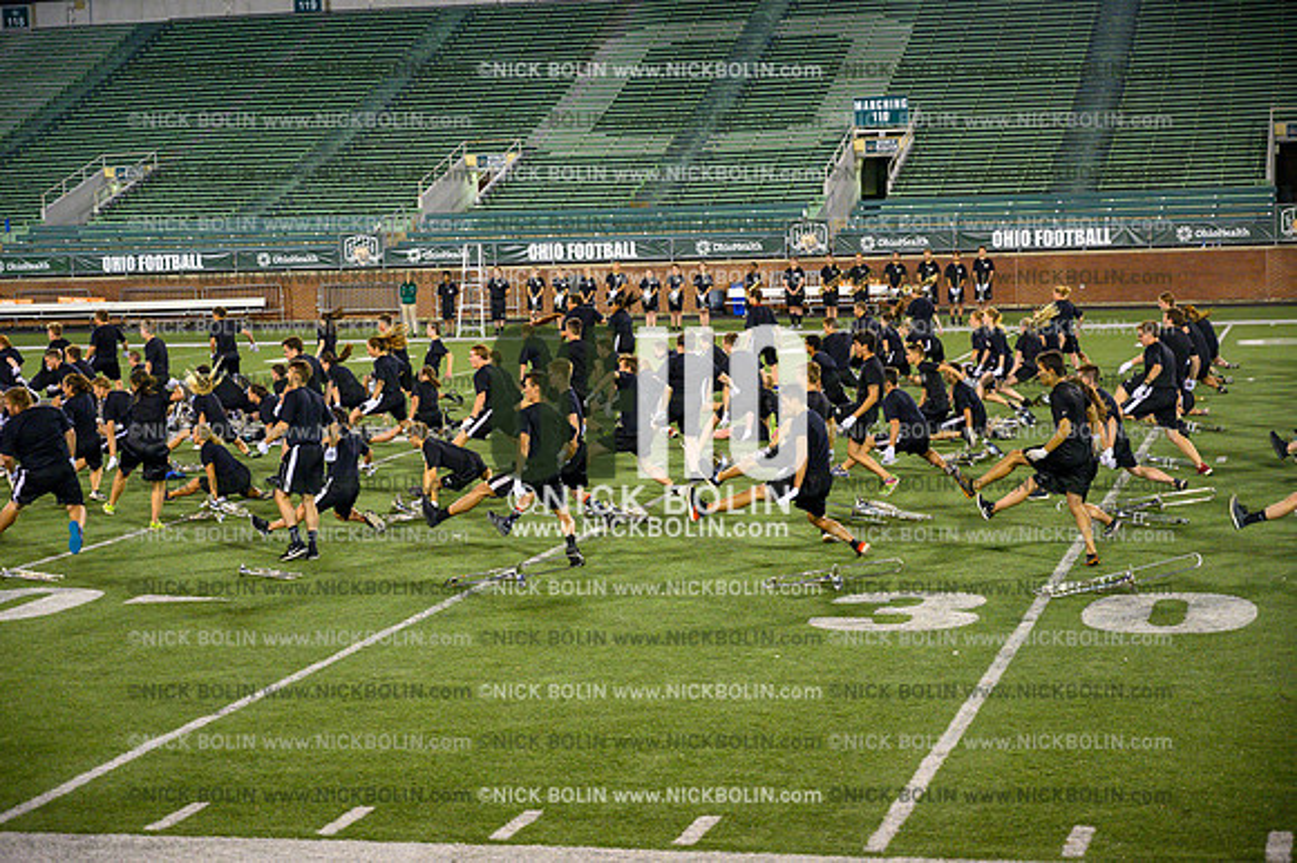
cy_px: 432
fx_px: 2520
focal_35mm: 70
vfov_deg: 19.4
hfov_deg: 28.9
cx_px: 648
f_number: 4
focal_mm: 70
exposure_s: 1/1000
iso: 4000
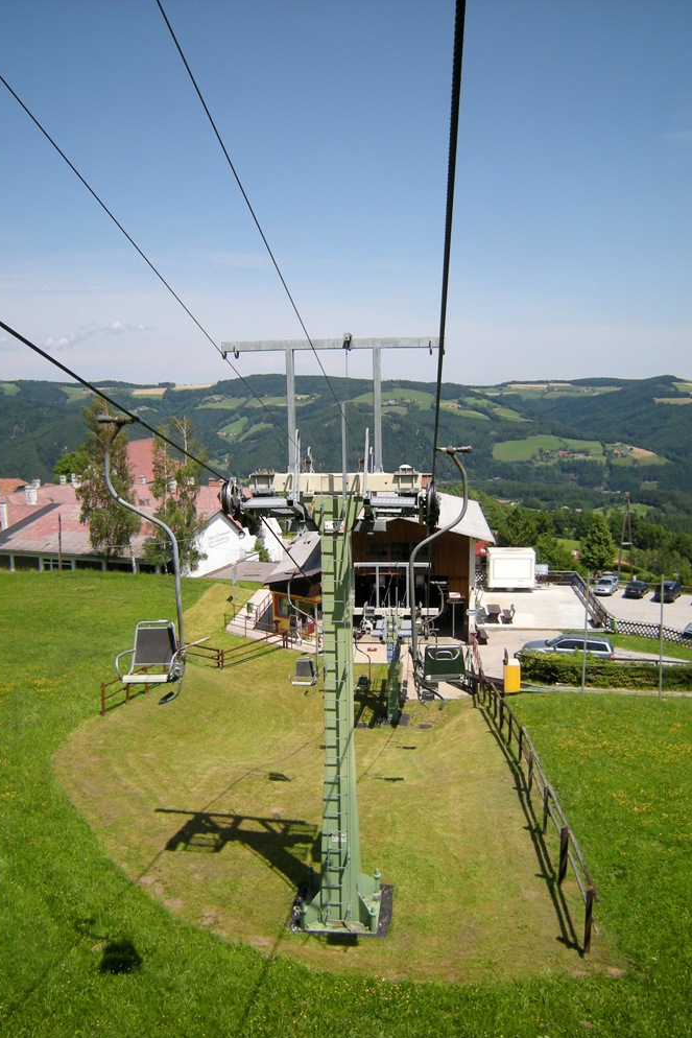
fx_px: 865
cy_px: 533
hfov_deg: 43.6
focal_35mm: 30
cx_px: 342
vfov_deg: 61.9
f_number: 5.6
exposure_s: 1/345
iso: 64
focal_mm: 4.7
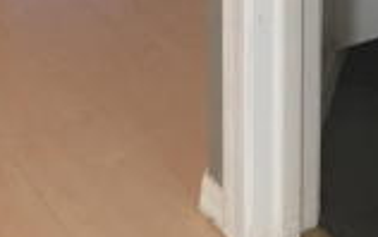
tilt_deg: -11.7
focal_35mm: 149
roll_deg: +1.3
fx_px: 1536
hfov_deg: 13.9
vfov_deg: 7.8
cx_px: 29
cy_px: -426
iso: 32
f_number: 2.2
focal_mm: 4.15
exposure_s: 1/15
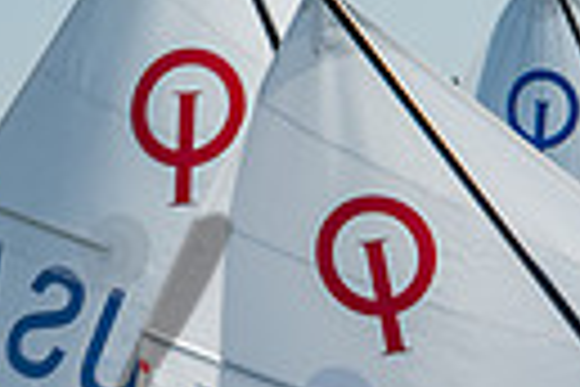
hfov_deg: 4.2
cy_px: 857
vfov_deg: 2.8
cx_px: 897
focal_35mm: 487
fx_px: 7845
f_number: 8
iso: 100
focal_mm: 105
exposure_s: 1/160
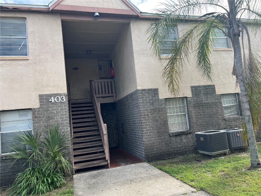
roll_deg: +7.1
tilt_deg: +8.4
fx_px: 196
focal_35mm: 26
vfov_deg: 53.1
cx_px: 130
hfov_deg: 67.3
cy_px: 98
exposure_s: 1/1159
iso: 50
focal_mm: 5.7
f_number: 1.5
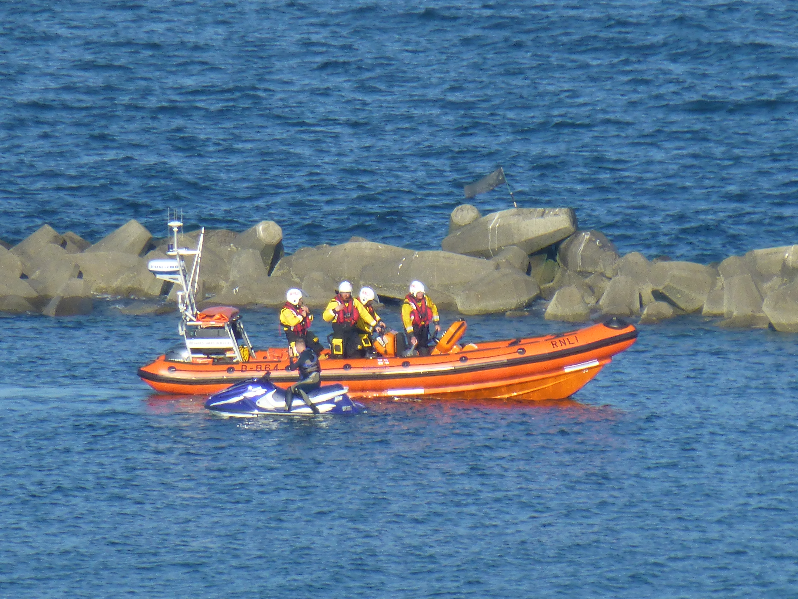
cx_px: 399
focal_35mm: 960
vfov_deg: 1.5
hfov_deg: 2.1
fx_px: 22131
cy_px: 300
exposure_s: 1/320
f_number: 6.4
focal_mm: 86
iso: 100
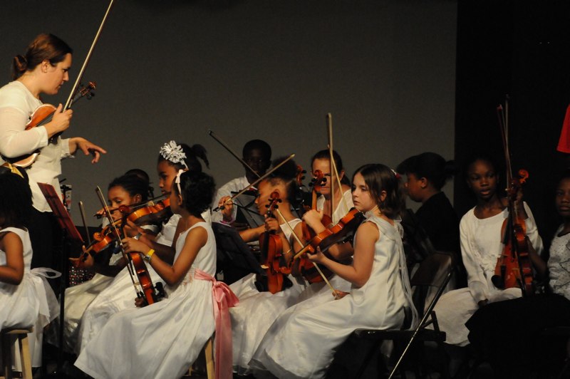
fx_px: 3204
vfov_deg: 6.8
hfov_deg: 10.2
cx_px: 285
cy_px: 190
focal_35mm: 202
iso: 3200
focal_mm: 135
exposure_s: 1/100
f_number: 10
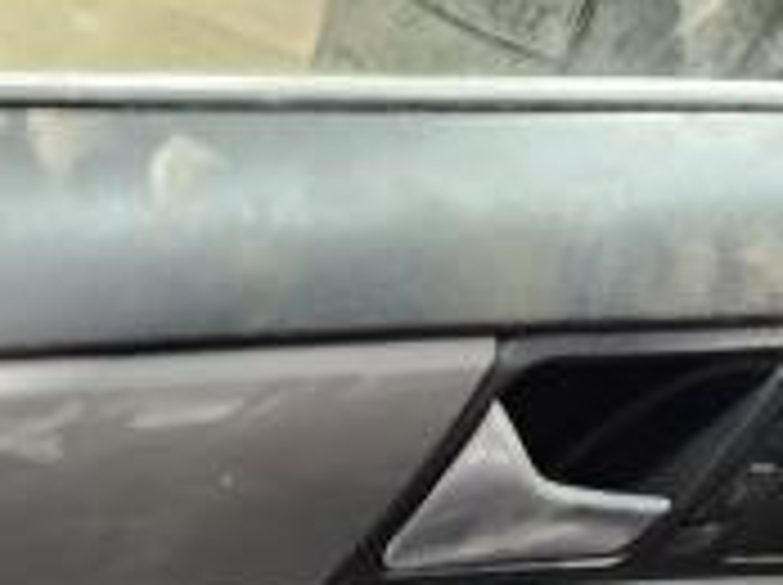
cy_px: 1238
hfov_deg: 17.6
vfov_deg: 12.1
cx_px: -189
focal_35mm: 106
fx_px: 2394
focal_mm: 6.4
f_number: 1.8
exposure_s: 1/24
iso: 1000
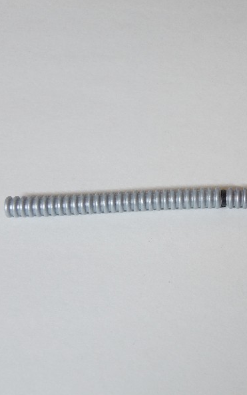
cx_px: 243
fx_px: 754
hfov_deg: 18.2
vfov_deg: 29.4
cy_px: 198
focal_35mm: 70
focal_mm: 8.7
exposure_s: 1/10
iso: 100
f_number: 3.2
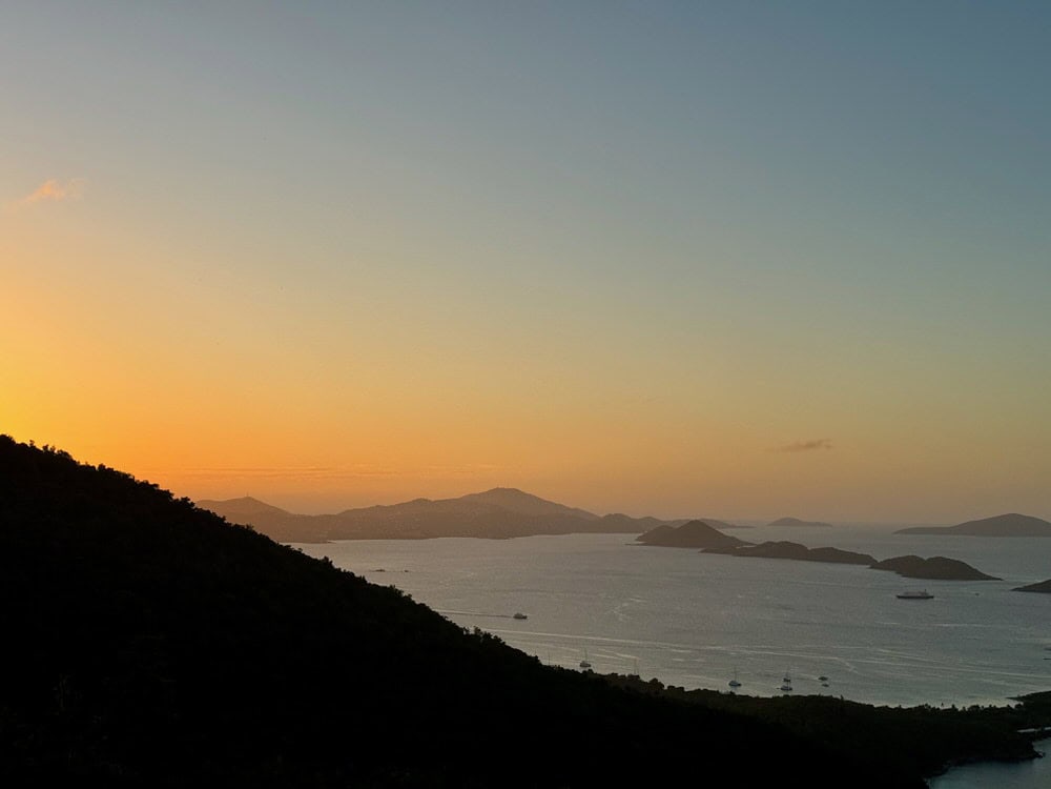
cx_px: 526
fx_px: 1457
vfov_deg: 30.3
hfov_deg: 39.7
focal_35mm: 48
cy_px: 394
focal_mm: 6.9
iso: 64
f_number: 1.8
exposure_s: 1/2415
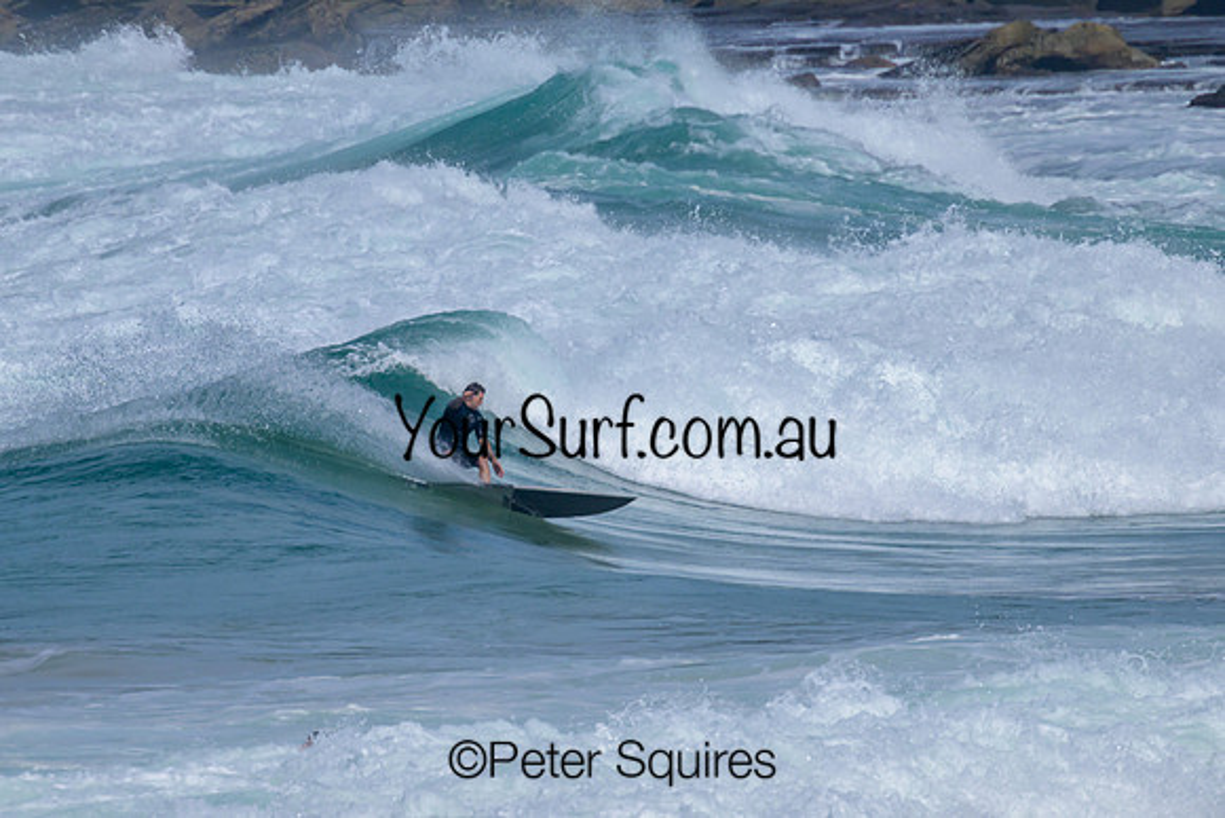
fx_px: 37251
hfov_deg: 1.9
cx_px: 562
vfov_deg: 1.3
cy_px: 412
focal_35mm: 1095
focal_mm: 800
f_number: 11
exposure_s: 1/2000
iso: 320
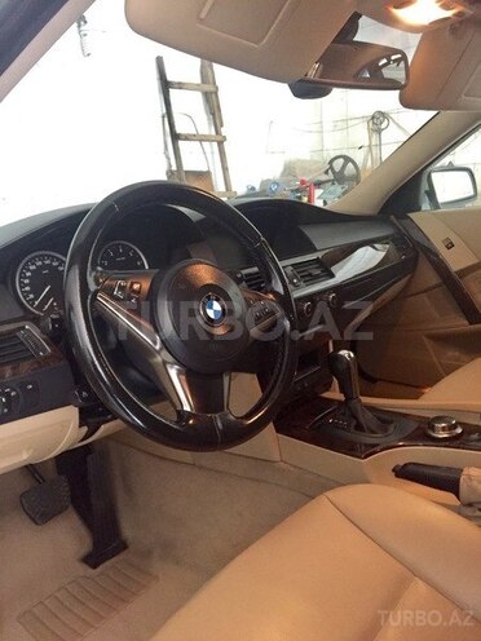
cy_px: 320
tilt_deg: -14.1
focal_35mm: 29
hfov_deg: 48.2
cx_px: 240
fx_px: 537
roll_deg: +4.2
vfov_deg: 61.7
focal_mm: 4.15
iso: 320
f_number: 2.2
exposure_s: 1/17
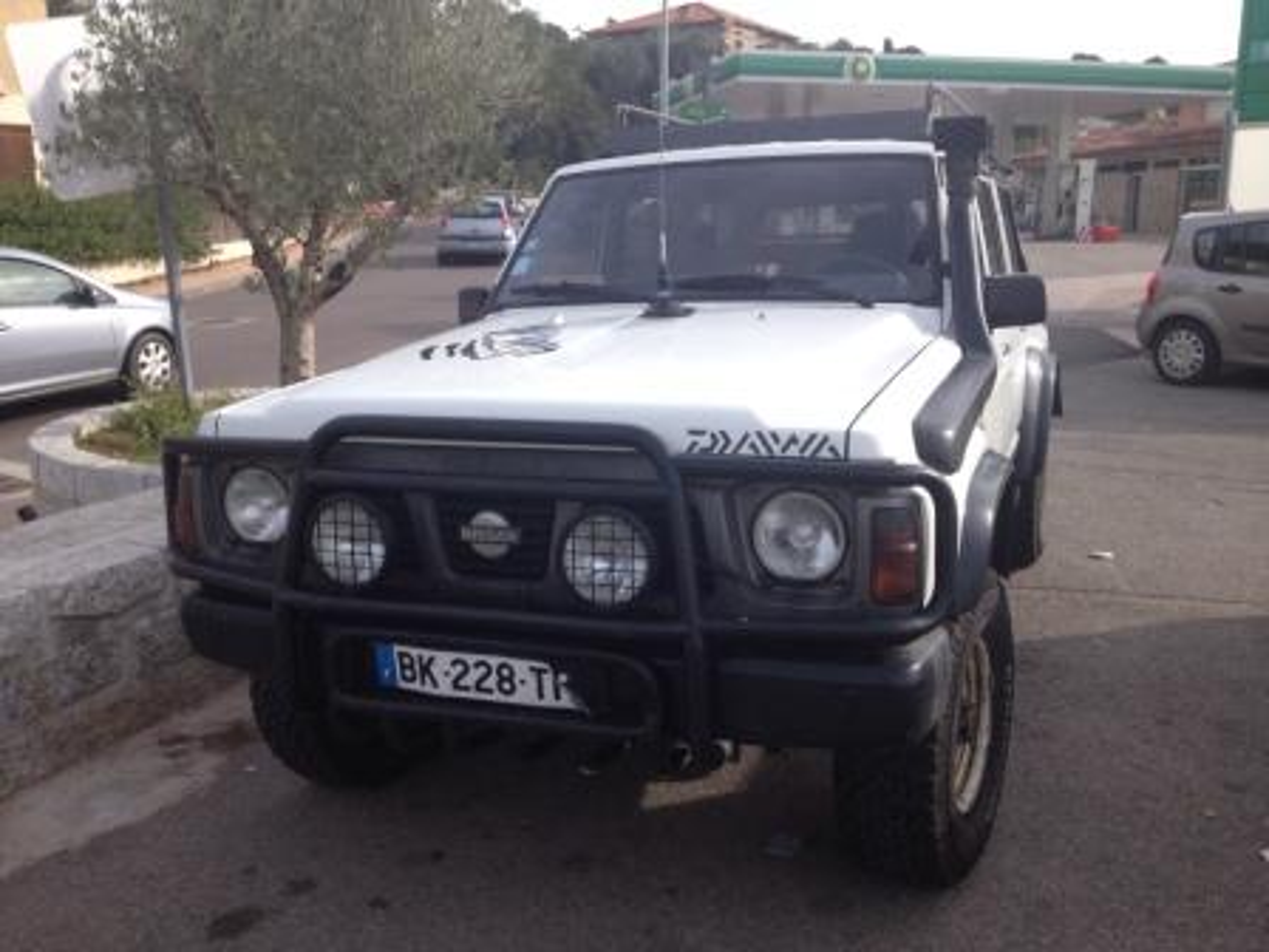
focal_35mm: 35
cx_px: 634
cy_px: 476
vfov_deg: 40.7
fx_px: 1283
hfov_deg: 52.6
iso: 50
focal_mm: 4.28
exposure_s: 1/863
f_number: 2.4
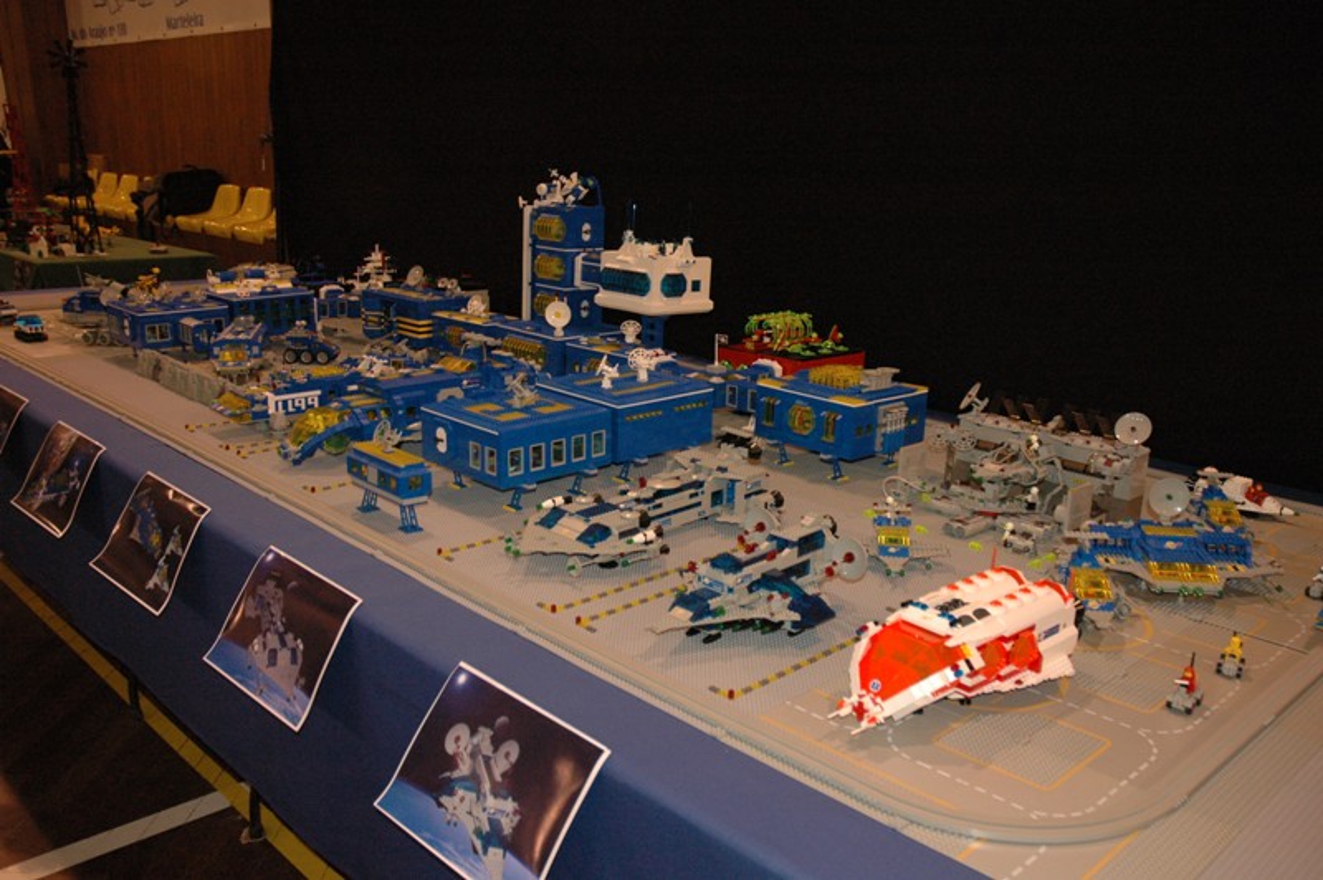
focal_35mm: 33
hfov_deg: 57.3
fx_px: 1212
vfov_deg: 39.9
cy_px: 440
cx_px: 662
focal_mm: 22
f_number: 4
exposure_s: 1/60
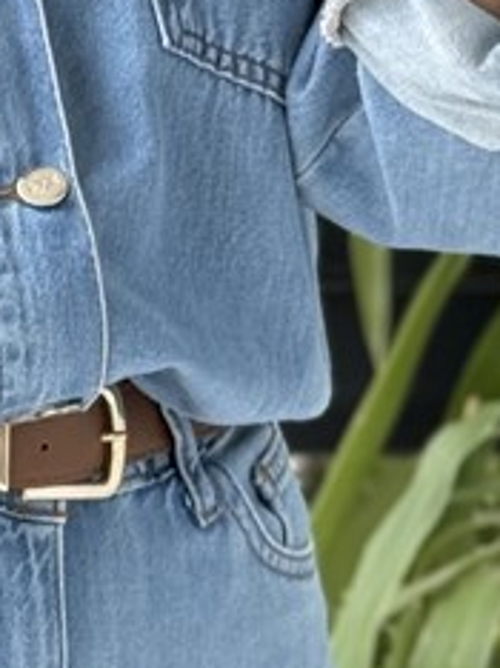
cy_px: 193
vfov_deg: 7.2
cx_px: -71
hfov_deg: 5.4
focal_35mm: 274
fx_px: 5287
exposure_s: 1/413
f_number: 1.78
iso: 64
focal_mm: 6.76
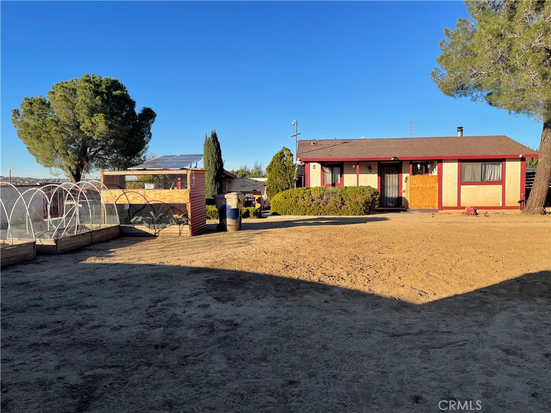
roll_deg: +0.9
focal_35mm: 26
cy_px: 206
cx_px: 276
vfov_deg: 53.1
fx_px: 414
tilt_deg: -3.3
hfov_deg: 67.3
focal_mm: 4.2
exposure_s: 1/2451
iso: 32
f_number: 1.6
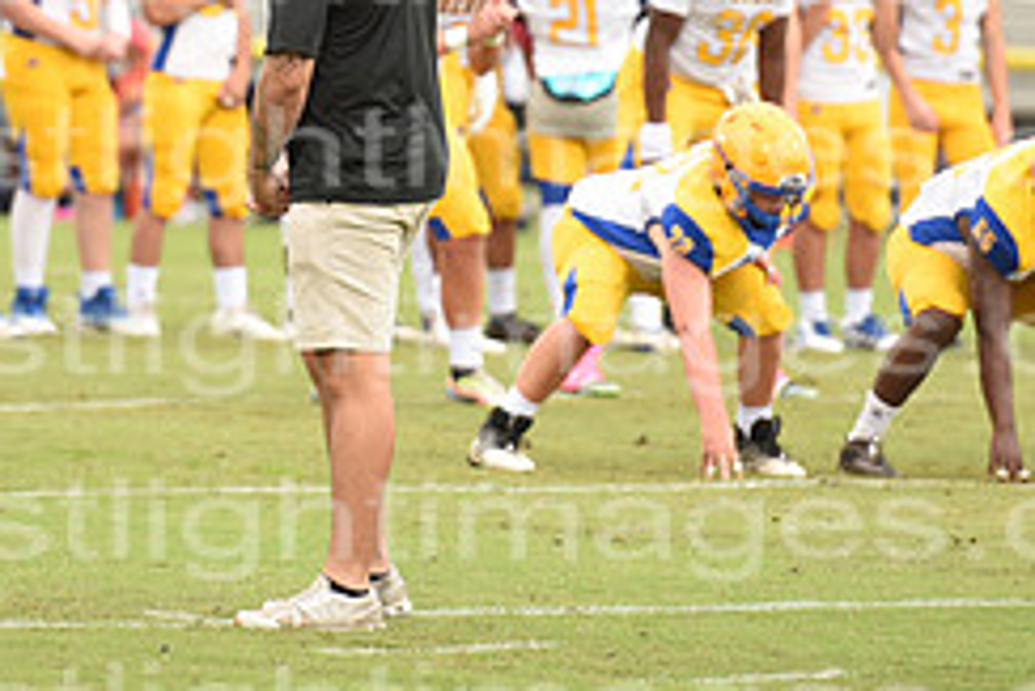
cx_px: 344
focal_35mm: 475
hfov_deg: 4.3
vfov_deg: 2.9
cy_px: 66
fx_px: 13664
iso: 1100
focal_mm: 200
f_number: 4
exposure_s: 1/800
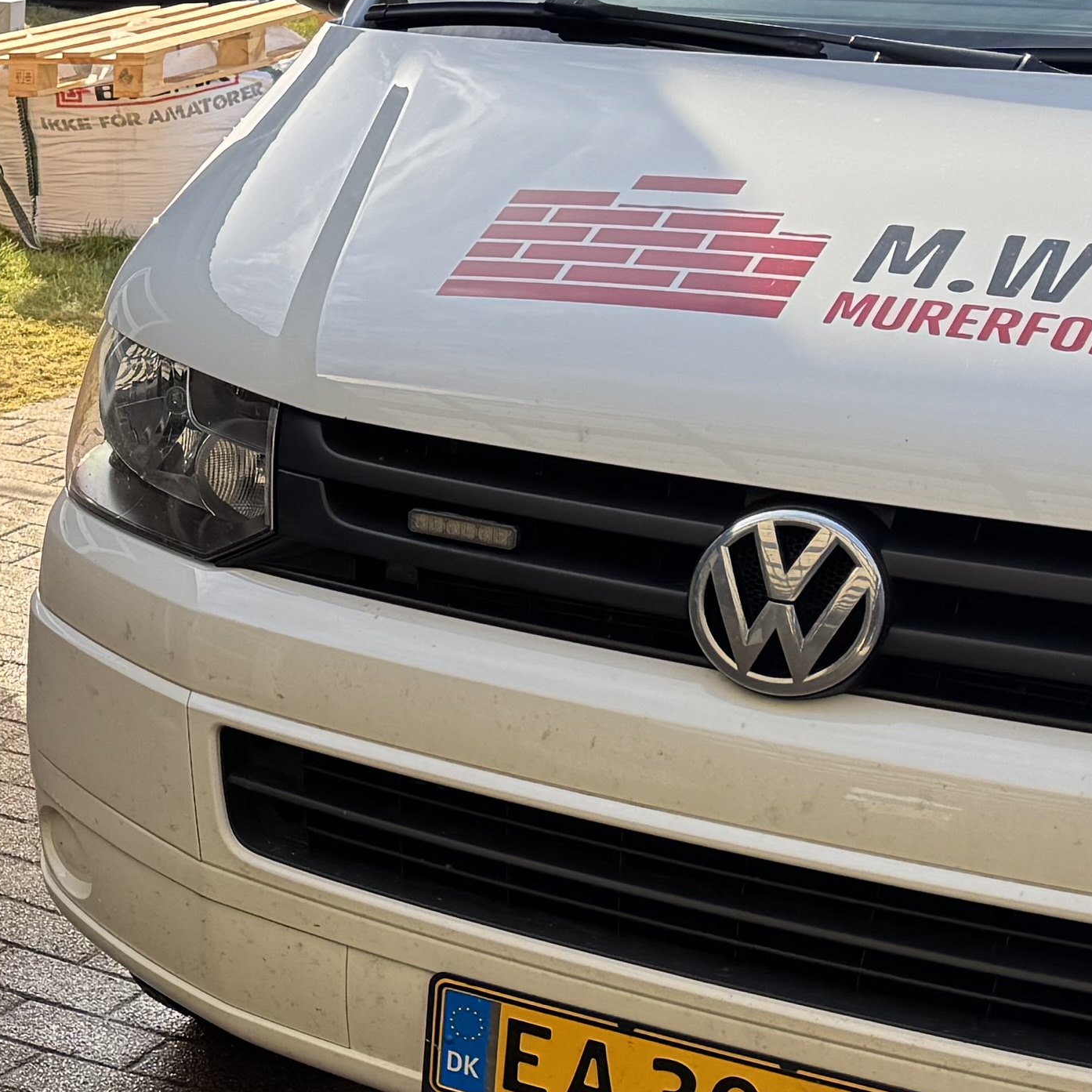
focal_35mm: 87
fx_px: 3105
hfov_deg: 17.6
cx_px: -603
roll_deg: +1.0
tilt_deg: -15.0
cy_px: 582
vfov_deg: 19.9
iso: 80
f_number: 1.78
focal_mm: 6.76
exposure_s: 1/773
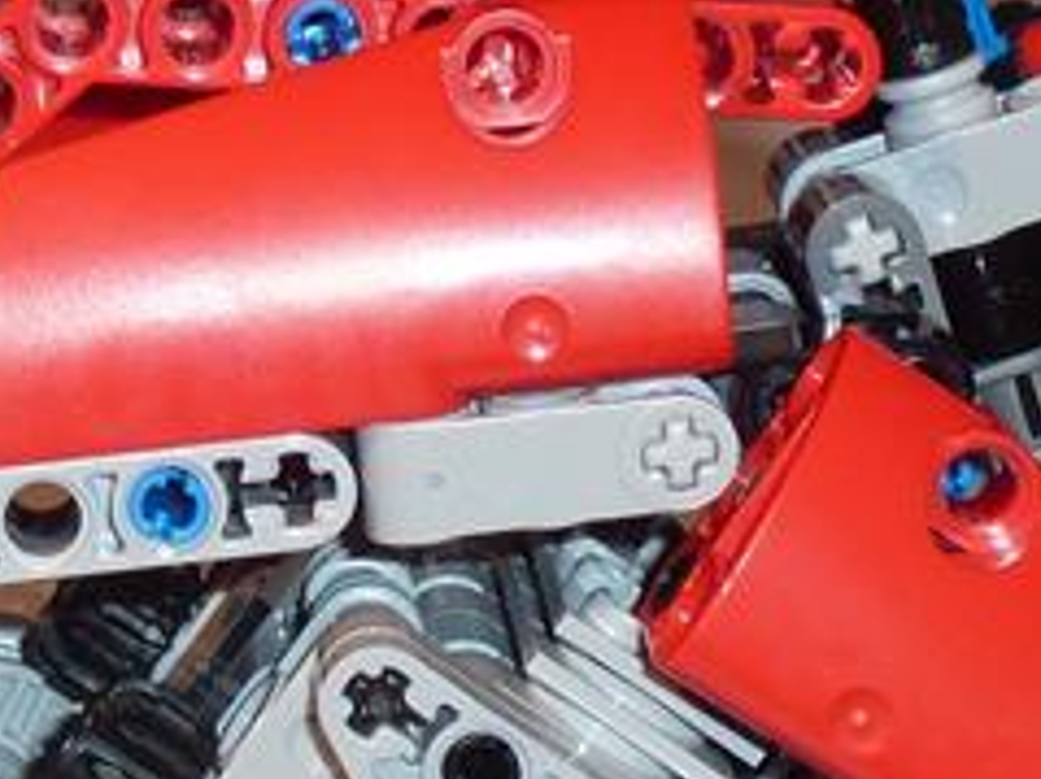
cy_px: 831
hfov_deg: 10.1
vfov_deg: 7.6
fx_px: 5801
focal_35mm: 193
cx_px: -118
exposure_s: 1/30
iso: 100
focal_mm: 7.3
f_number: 3.7
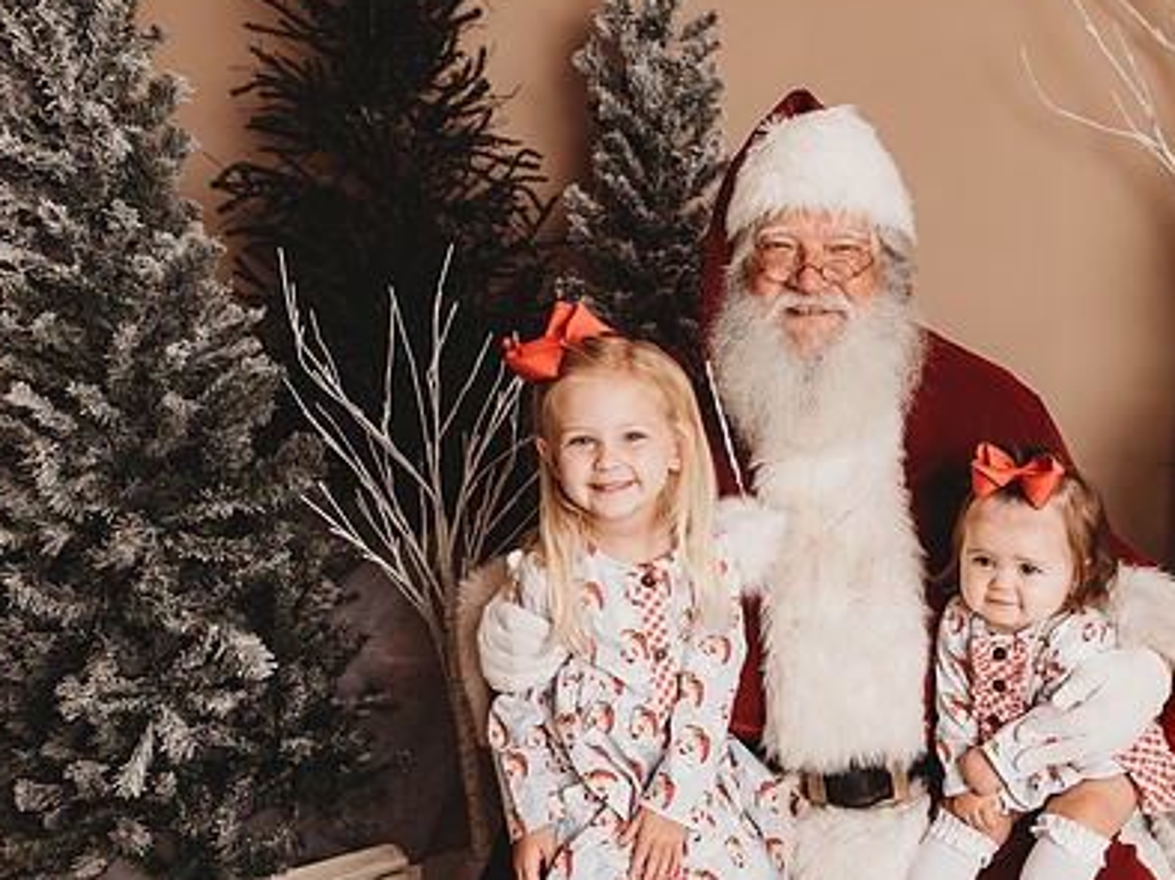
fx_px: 1153
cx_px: 829
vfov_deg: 41.7
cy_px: 491
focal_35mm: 34
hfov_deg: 52.4
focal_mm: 24
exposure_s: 1/160
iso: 100
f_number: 3.2
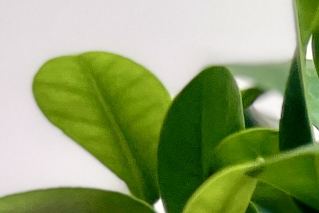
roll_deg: +0.9
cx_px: 842
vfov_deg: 5.7
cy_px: 889
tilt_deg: -7.4
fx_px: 1817
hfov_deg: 8.8
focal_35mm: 205
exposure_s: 1/108
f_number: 1.6
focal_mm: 5.1
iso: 32
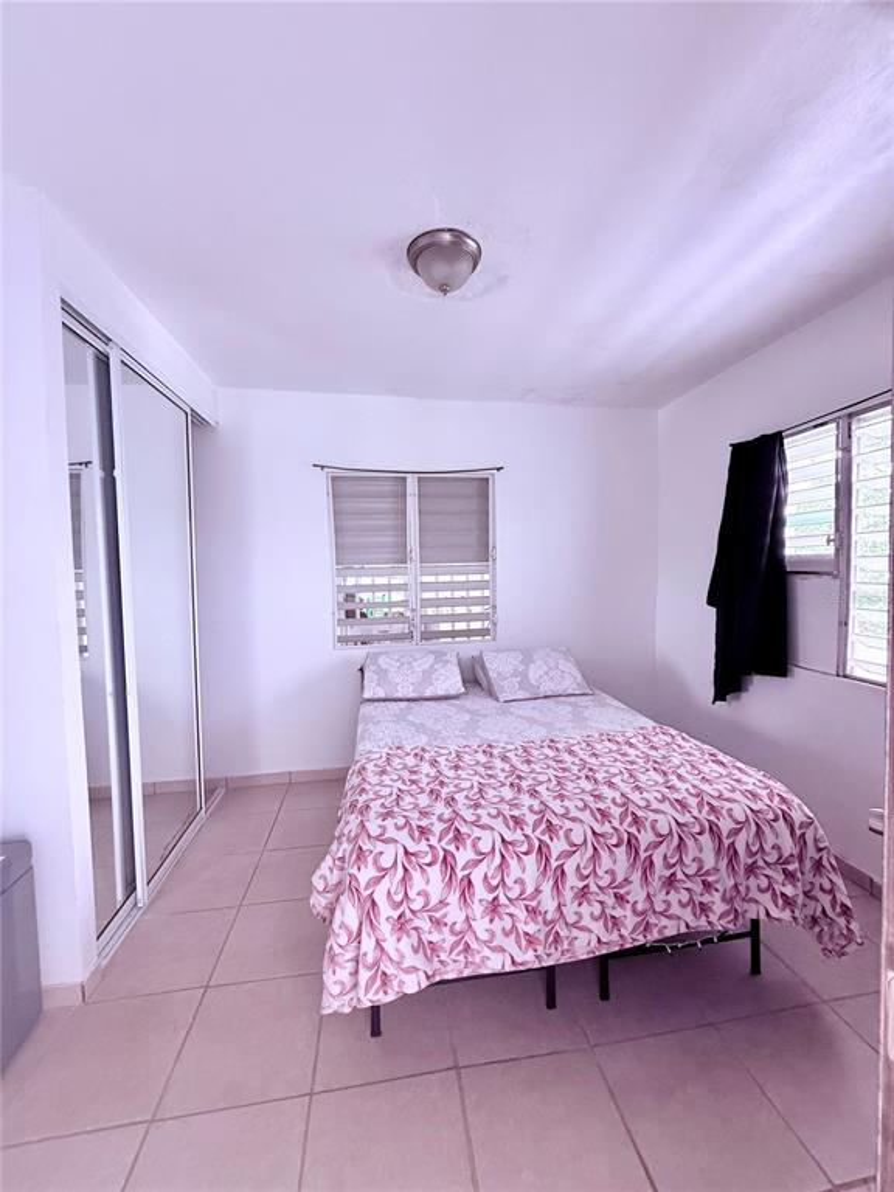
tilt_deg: -2.8
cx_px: 447
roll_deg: -0.1
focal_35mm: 14
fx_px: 482
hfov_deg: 85.7
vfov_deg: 102.1
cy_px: 596
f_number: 2.2
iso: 250
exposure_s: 1/99
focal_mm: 2.22
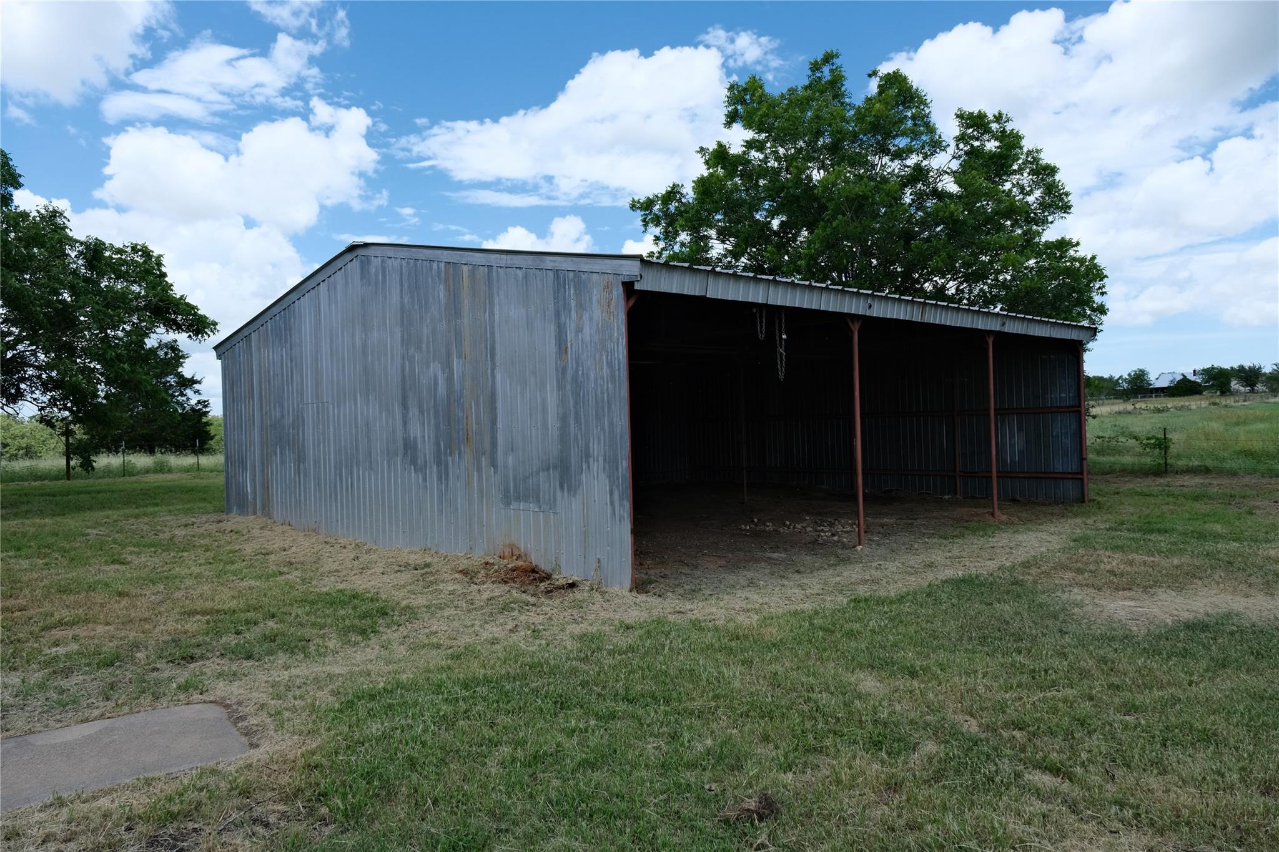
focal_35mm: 24
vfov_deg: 53.1
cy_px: 426
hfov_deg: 73.7
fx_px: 853
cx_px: 640
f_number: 5.6
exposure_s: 1/680
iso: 320
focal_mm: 16
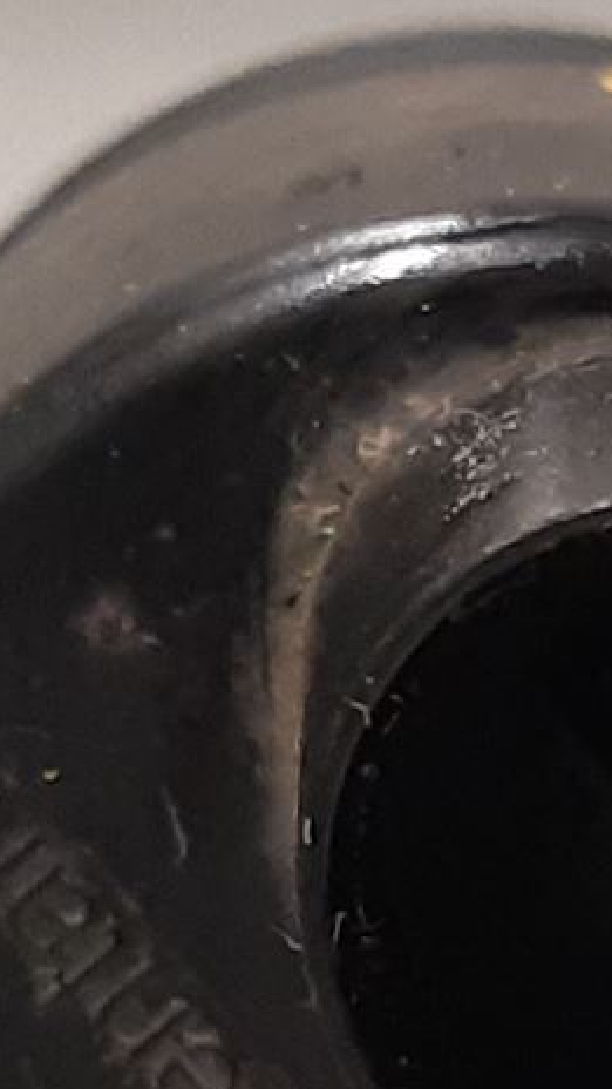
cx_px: 591
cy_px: 880
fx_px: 3606
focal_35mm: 125
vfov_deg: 17.0
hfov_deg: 9.6
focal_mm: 3.93
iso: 200
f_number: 1.7
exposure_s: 1/50
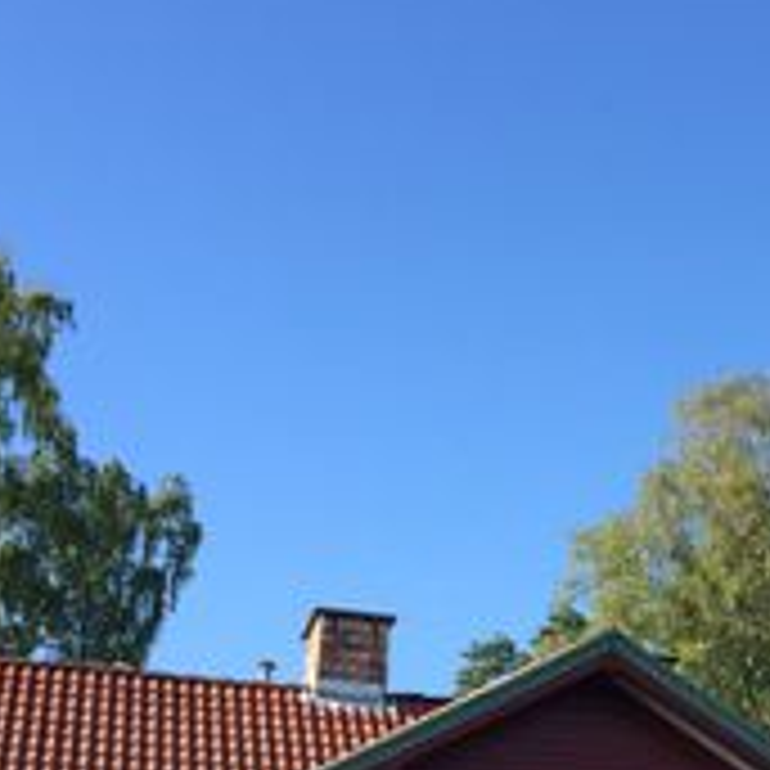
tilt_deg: +16.6
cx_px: 919
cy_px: 693
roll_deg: +0.4
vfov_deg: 19.0
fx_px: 2265
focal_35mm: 90
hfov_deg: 18.3
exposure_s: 1/542
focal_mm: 4.15
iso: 32
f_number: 2.2
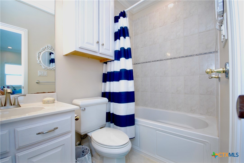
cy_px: 82
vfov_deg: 77.4
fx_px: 102
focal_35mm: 15
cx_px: 122
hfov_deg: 100.3
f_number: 4
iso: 250
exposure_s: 1/30
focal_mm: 10
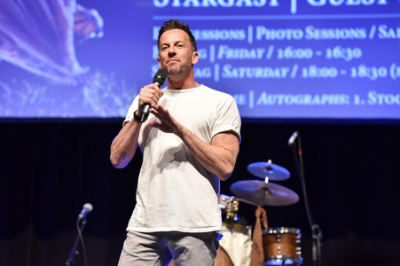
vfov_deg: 8.1
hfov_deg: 12.1
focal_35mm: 170
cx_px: 200
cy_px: 133
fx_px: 1887
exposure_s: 1/160
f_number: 4.5
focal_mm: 170
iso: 2500
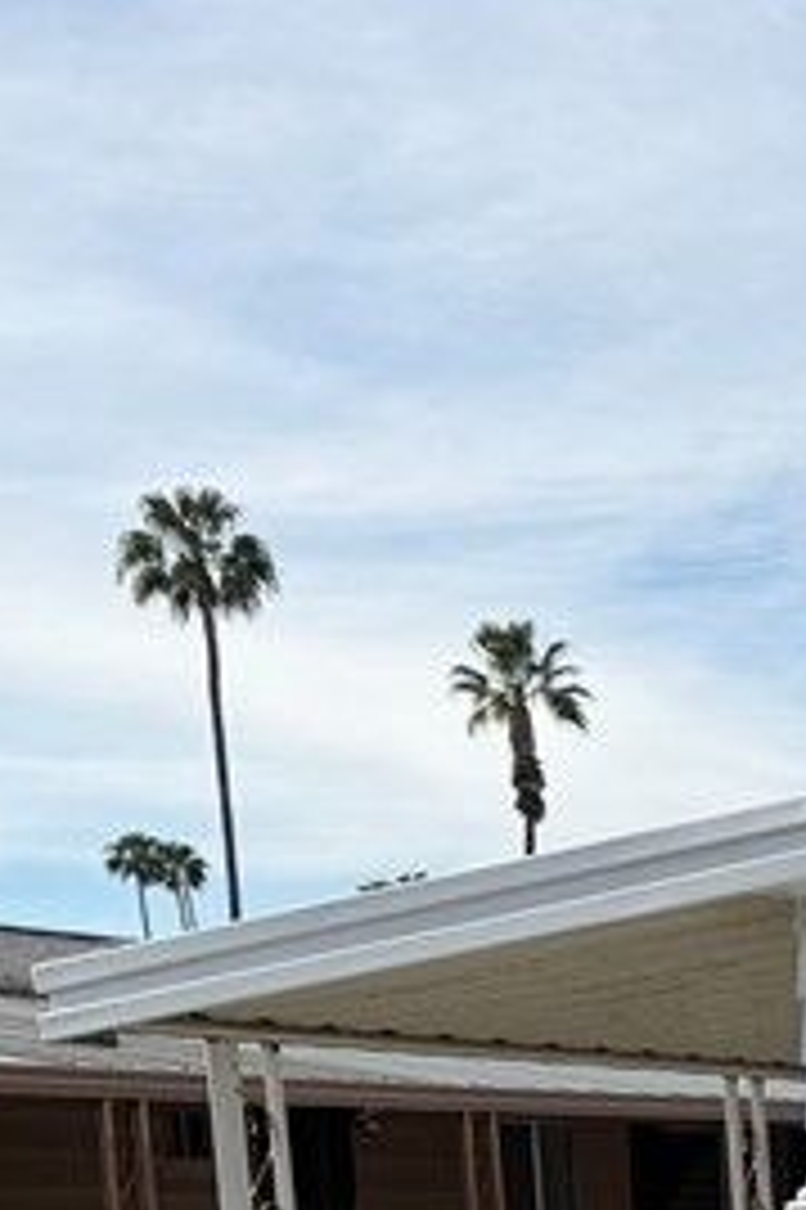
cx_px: 2121
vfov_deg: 19.4
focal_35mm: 95
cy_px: 1687
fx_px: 3194
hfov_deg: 11.2
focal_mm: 6.76
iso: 80
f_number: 1.78
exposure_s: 1/4673
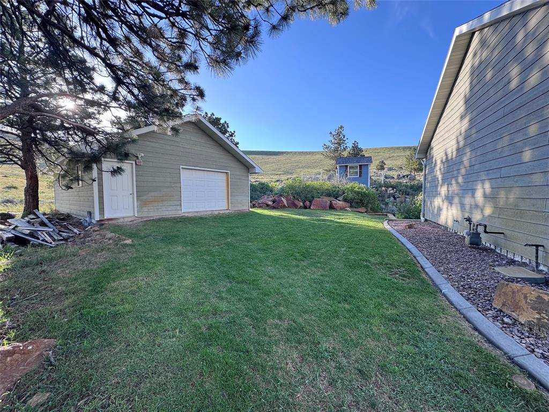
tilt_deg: -2.5
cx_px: 274
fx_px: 222
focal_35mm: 14
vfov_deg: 85.7
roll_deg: -0.5
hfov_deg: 102.1
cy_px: 206
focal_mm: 2.22
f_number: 2.2
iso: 40
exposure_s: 1/175
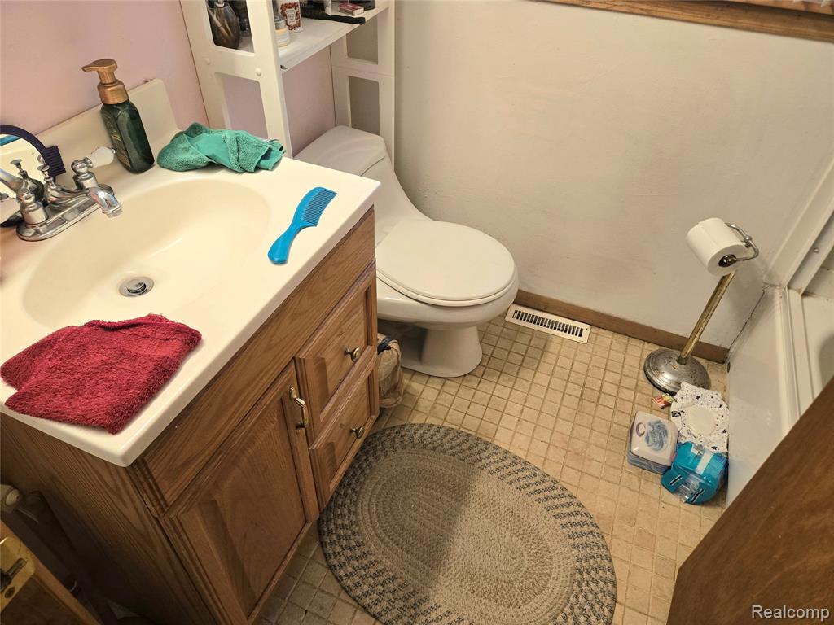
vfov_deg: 58.9
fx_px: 554
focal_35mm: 23
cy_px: 312
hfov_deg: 73.9
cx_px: 417
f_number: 1.8
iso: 160
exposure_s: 1/120
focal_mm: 5.4
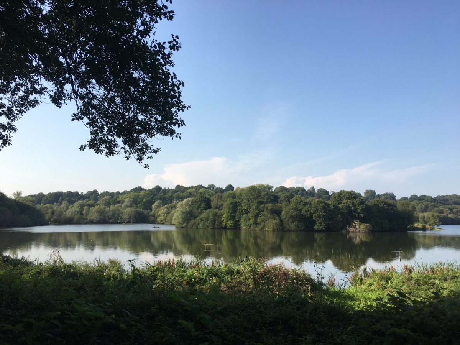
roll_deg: -0.3
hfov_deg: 61.7
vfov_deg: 48.2
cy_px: 172
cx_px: 230
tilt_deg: +7.2
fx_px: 385
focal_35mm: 29
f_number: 2.2
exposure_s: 1/1183
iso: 25
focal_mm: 4.15
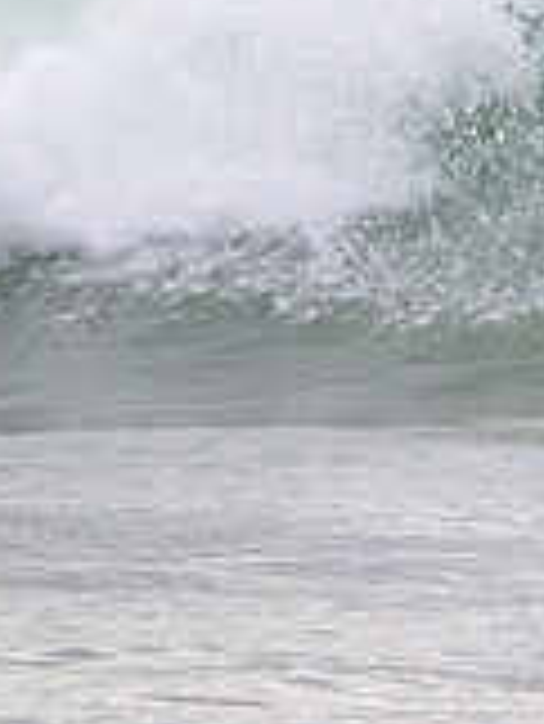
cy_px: 7
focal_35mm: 2772
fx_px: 58007
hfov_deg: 0.5
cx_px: 1205
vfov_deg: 0.7
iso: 2500
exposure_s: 1/2000
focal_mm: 800
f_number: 11
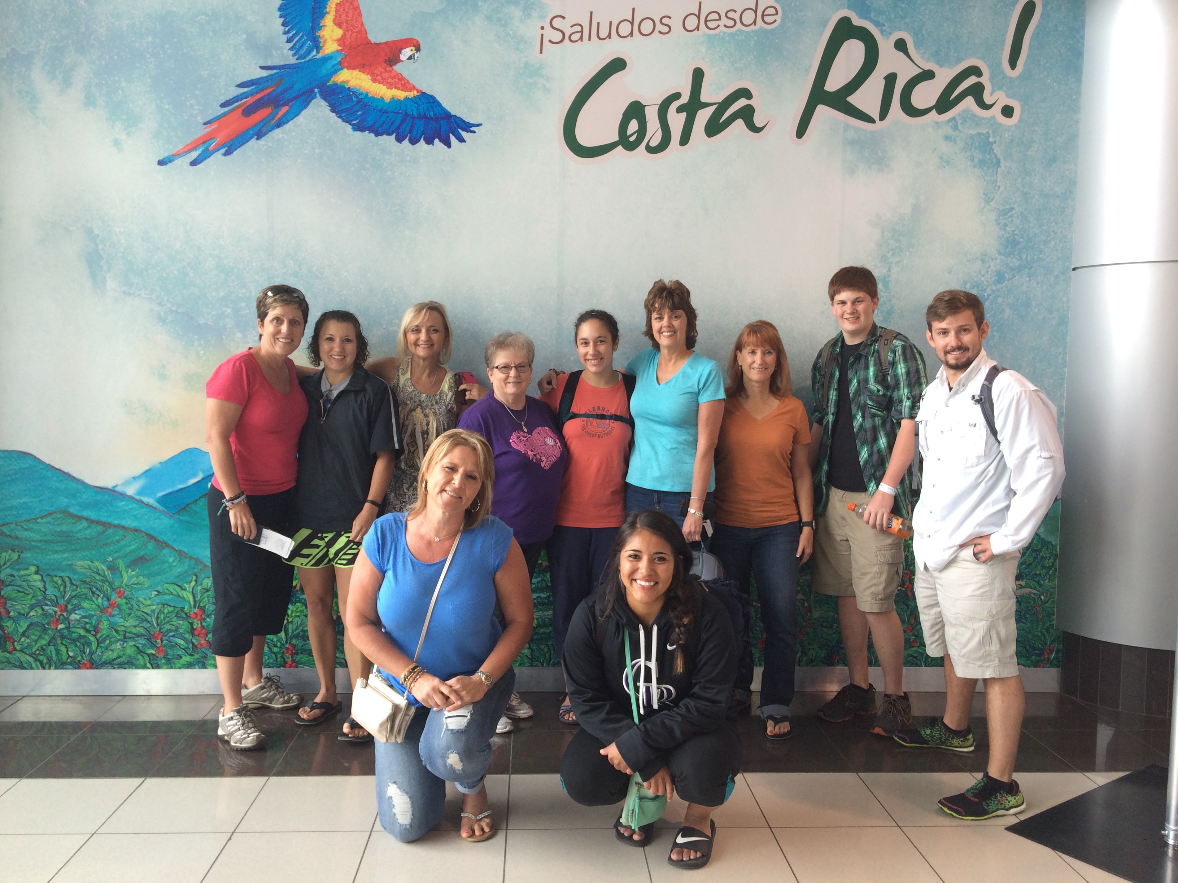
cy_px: 442
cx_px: 589
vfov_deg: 48.2
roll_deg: -2.1
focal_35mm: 29
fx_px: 987
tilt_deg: -3.6
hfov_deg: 61.7
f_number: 2.2
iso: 50
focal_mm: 4.15
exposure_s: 1/60
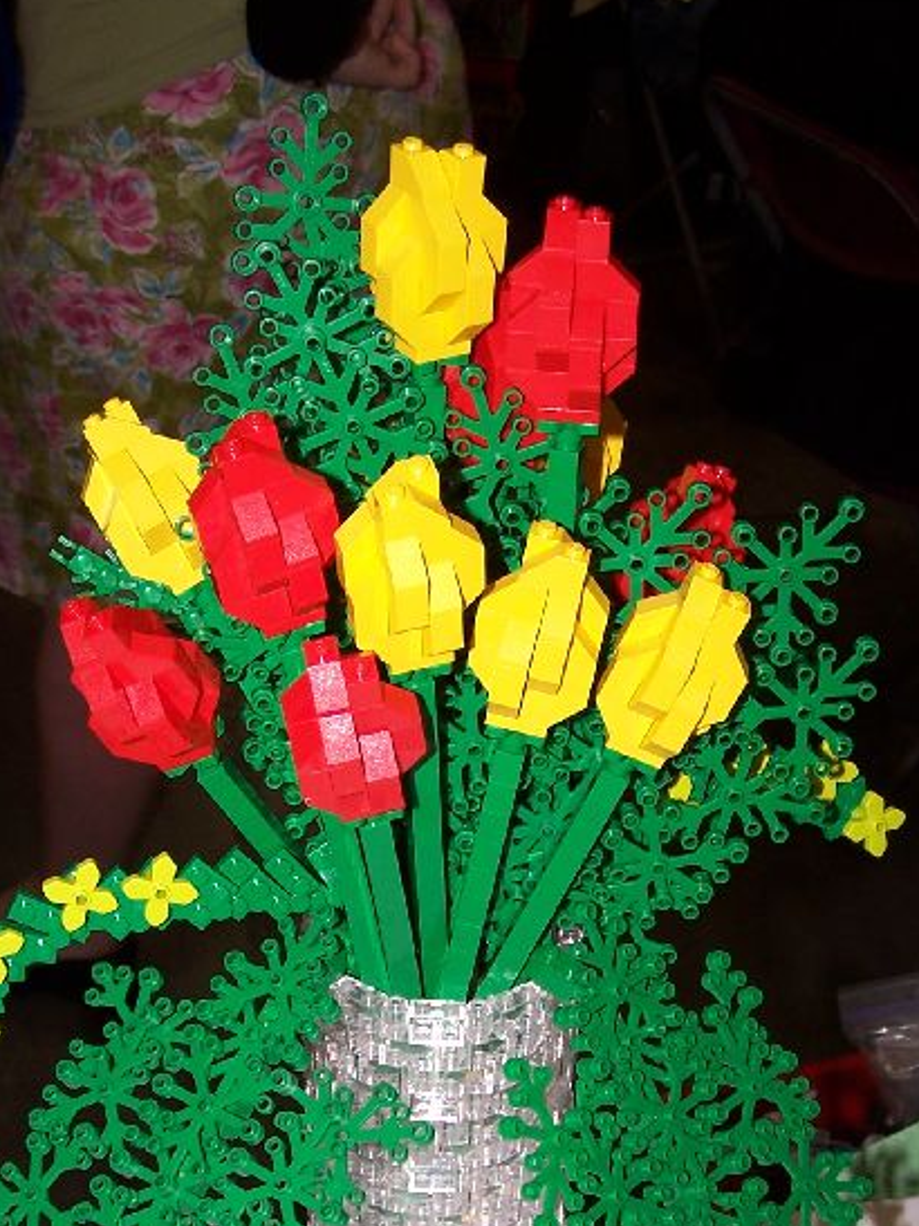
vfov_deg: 31.6
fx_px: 2125
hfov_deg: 24.4
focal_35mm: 60
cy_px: 917
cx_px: 435
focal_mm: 6.3
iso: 80
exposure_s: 1/60
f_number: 2.8
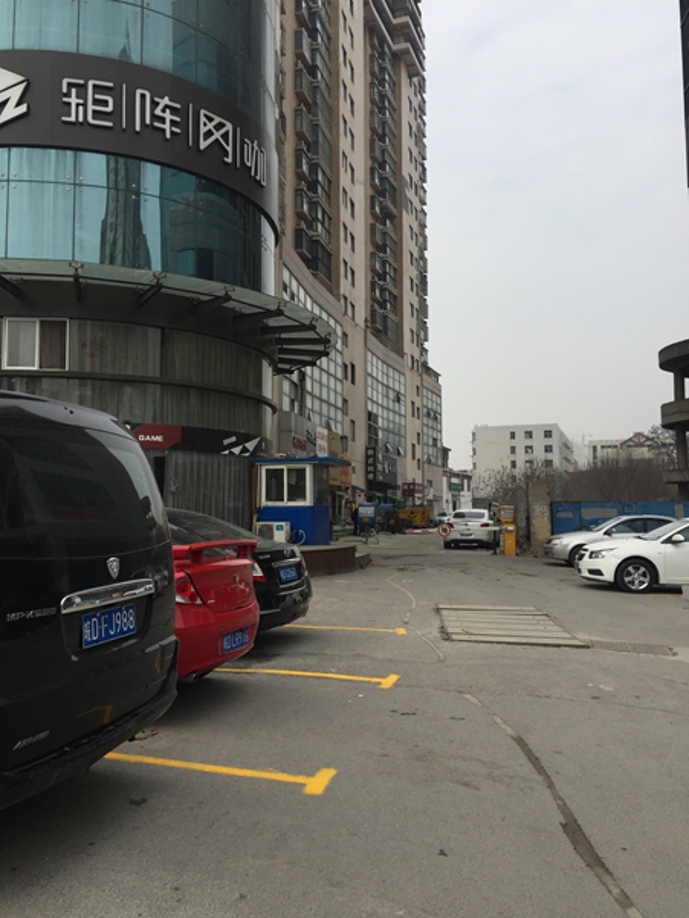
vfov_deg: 61.6
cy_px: 459
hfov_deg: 48.2
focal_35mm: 29
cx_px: 344
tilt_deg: +5.1
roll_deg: +0.3
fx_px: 769
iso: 32
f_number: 2.2
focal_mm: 4.15
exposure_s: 1/2083
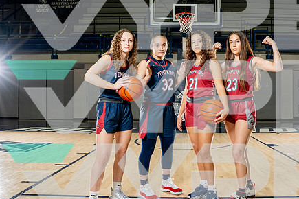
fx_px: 299
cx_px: 180
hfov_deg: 52.8
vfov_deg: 36.9
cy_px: 97
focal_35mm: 36
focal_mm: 27
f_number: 8
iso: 640
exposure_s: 1/250
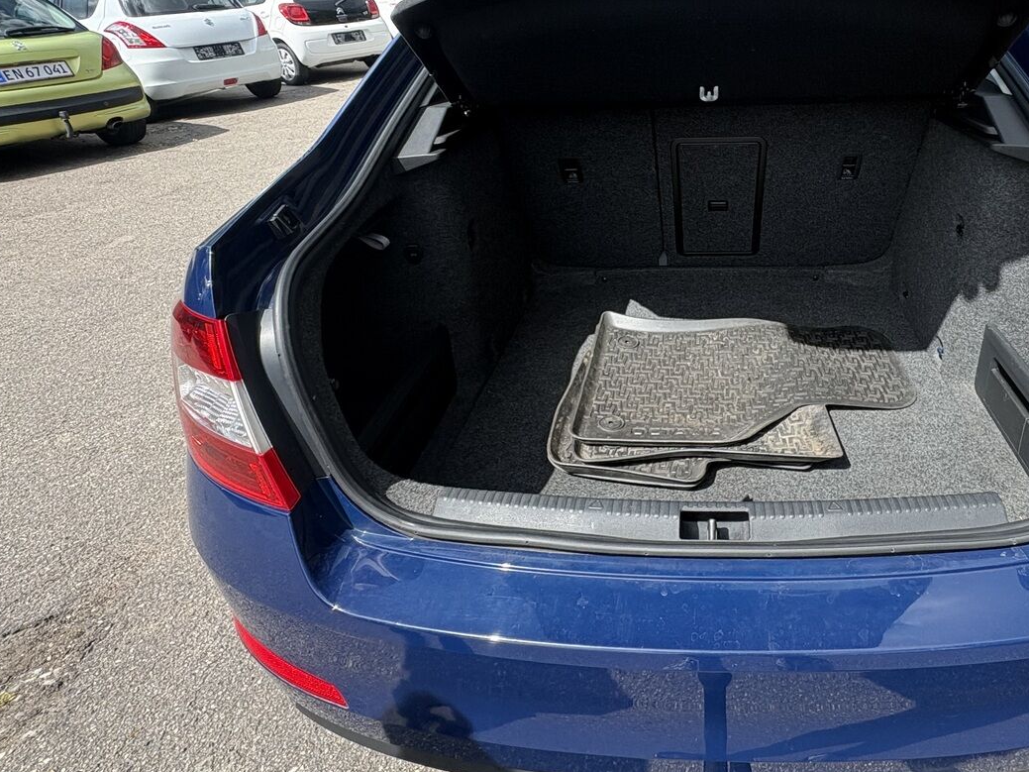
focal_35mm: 23
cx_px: 673
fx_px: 684
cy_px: 283
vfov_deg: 58.0
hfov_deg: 72.1
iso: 64
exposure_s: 1/657
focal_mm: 2.22
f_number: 2.2
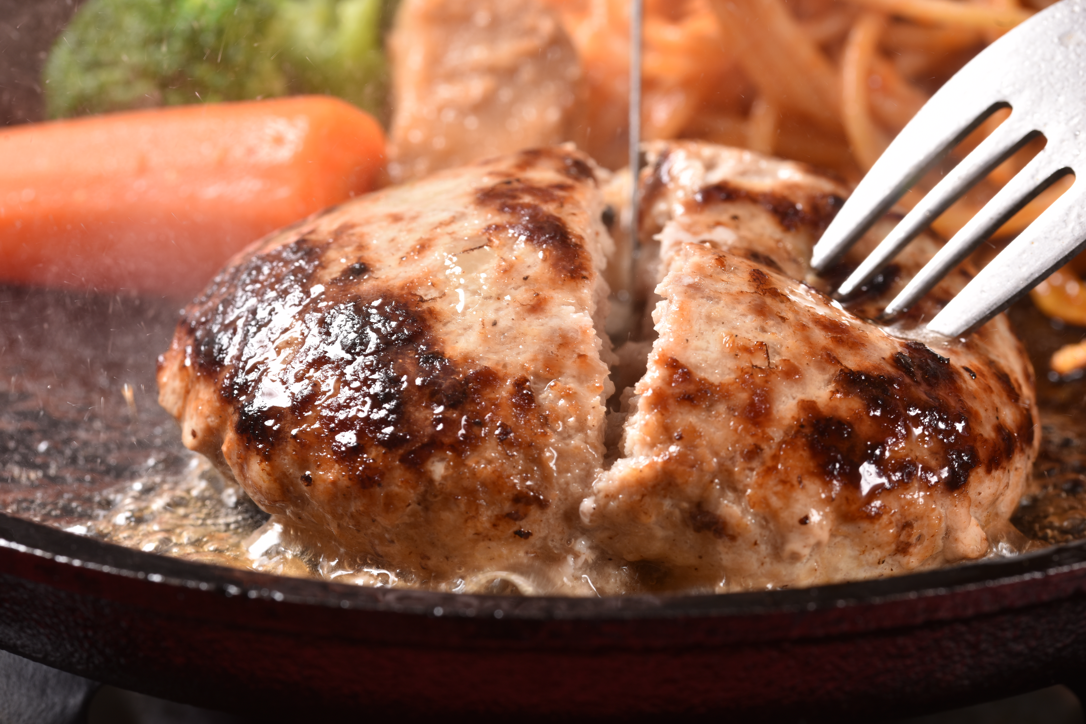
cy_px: 362
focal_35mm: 90
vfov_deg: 15.2
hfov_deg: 22.6
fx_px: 2715
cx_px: 543
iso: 100
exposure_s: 1/60
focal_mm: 90
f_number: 11
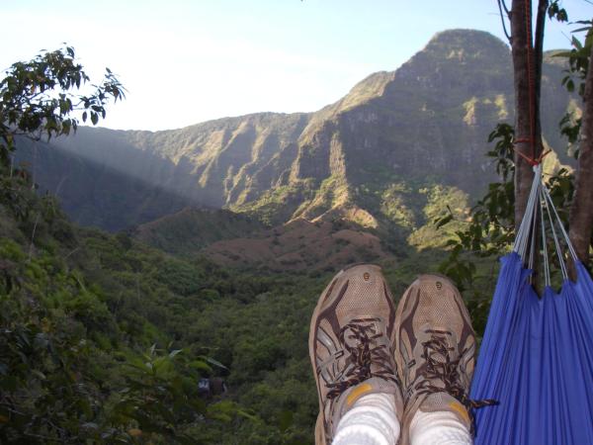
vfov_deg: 37.7
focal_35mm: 38
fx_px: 651
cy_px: 222
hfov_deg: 49.0
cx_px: 296
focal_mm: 6.3
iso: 80
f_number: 3.3
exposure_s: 1/160
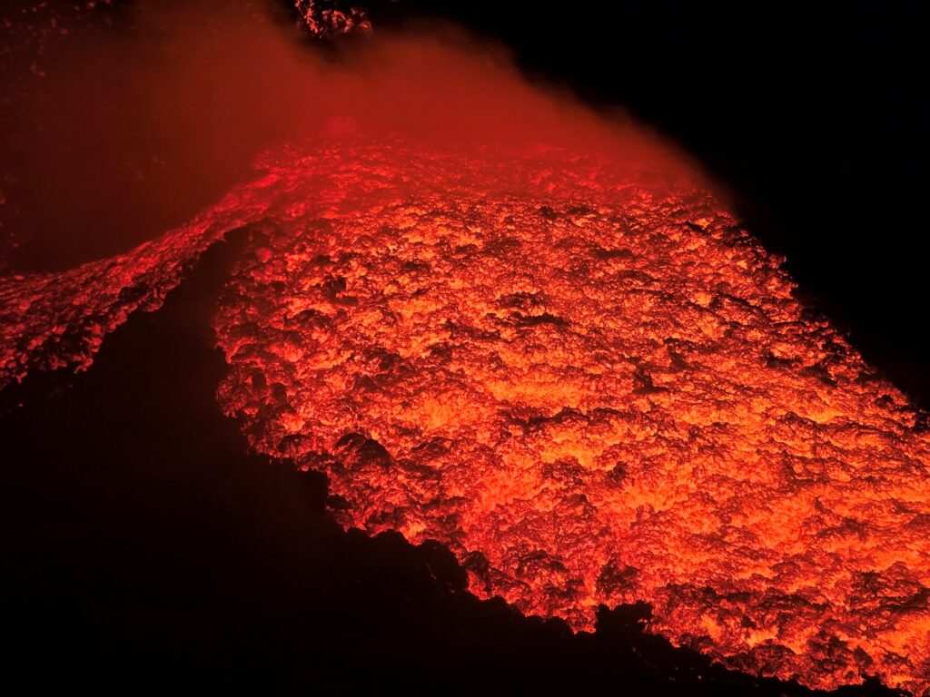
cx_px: 465
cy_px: 348
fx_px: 3090
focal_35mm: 115
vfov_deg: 12.9
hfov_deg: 17.1
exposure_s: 1/100
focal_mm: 18.6
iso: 32
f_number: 3.4
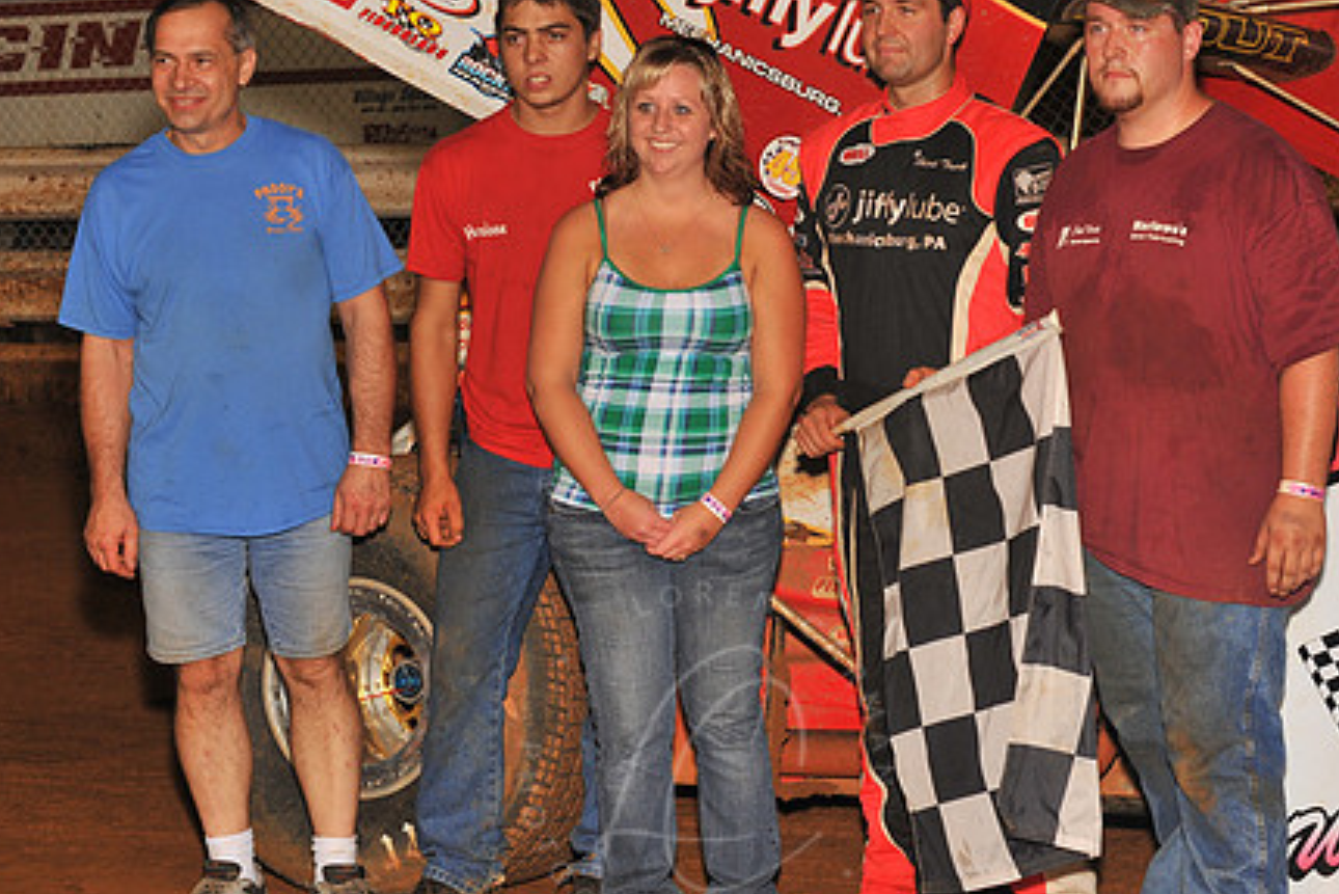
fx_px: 4018
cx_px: 704
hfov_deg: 18.9
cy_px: 481
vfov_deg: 12.7
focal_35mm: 108
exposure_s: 1/320
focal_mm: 80
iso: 500
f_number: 7.1
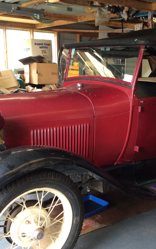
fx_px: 313
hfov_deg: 27.8
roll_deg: -0.6
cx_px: 107
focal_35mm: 46
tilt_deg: -12.6
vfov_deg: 43.5
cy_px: 126
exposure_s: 1/25
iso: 100
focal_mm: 3.3
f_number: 2.4
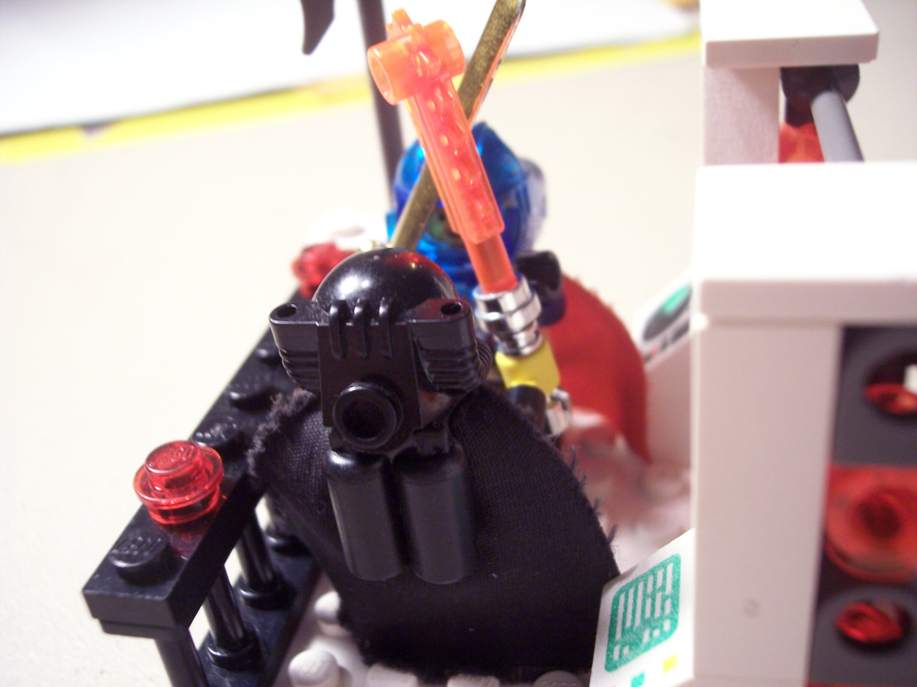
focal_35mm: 39
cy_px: 344
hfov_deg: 47.9
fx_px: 1033
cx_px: 458
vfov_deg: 36.8
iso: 200
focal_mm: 8
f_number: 3.4
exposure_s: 1/10
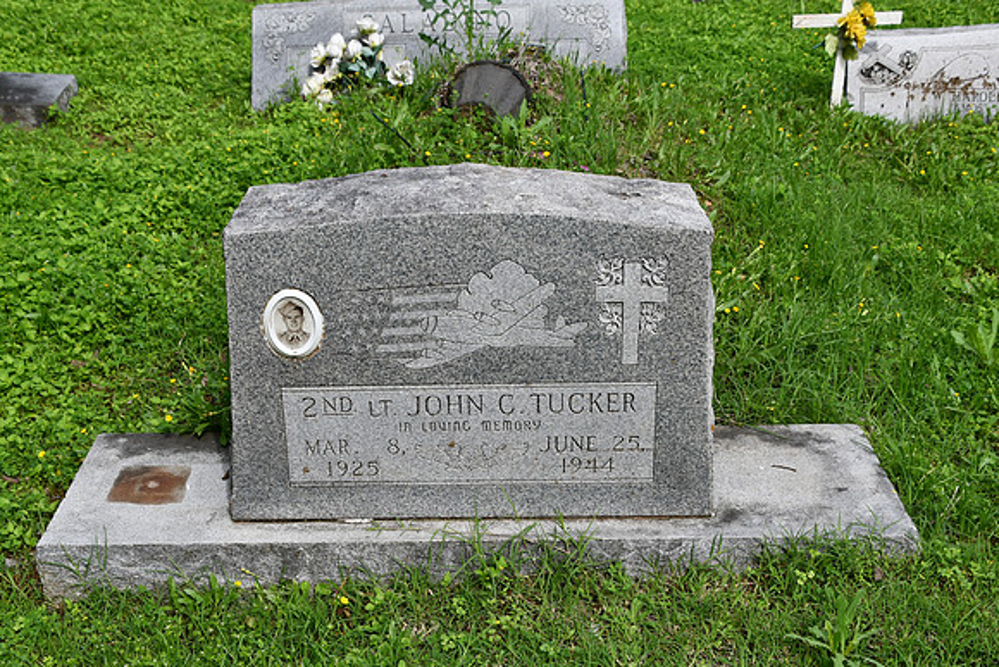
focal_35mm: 52
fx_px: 1443
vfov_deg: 26.0
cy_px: 334
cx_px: 500
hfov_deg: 38.2
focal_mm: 26
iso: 200
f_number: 7.1
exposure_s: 1/250
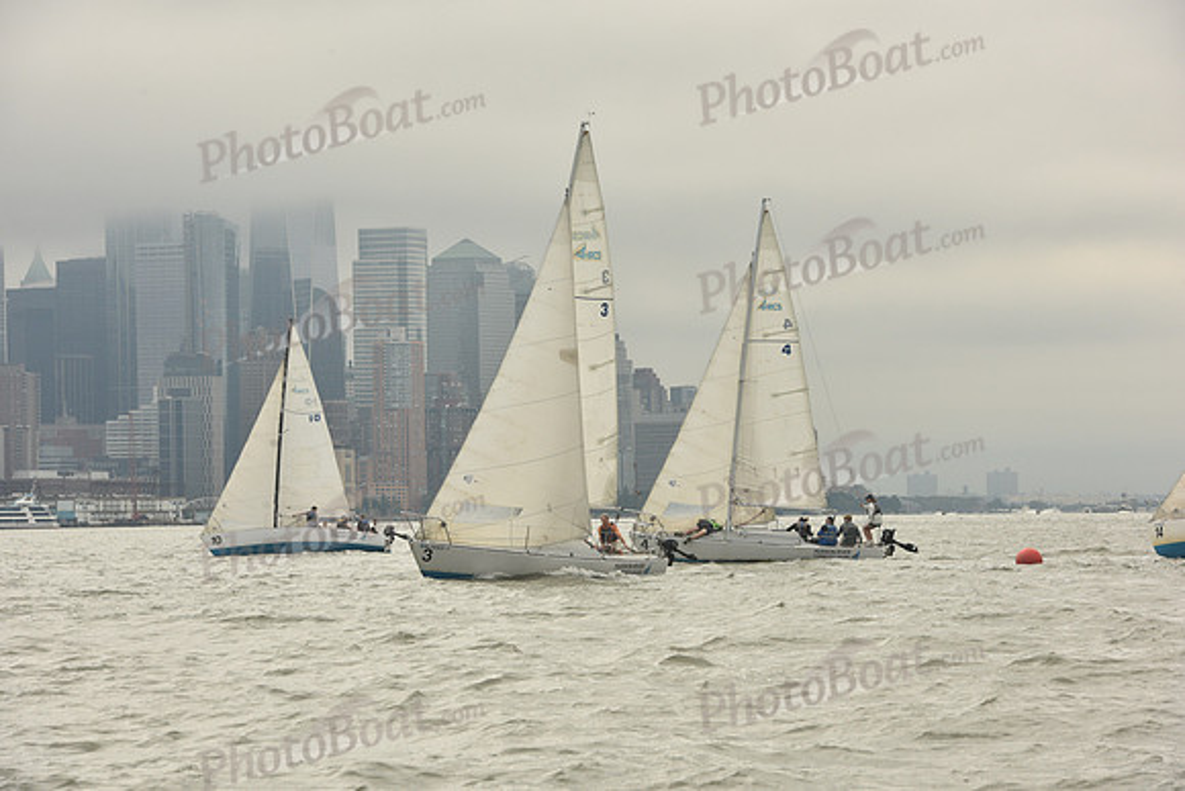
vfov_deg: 8.6
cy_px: 396
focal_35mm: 160
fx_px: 5268
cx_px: 592
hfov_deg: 12.8
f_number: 13
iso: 400
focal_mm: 160
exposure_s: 1/800
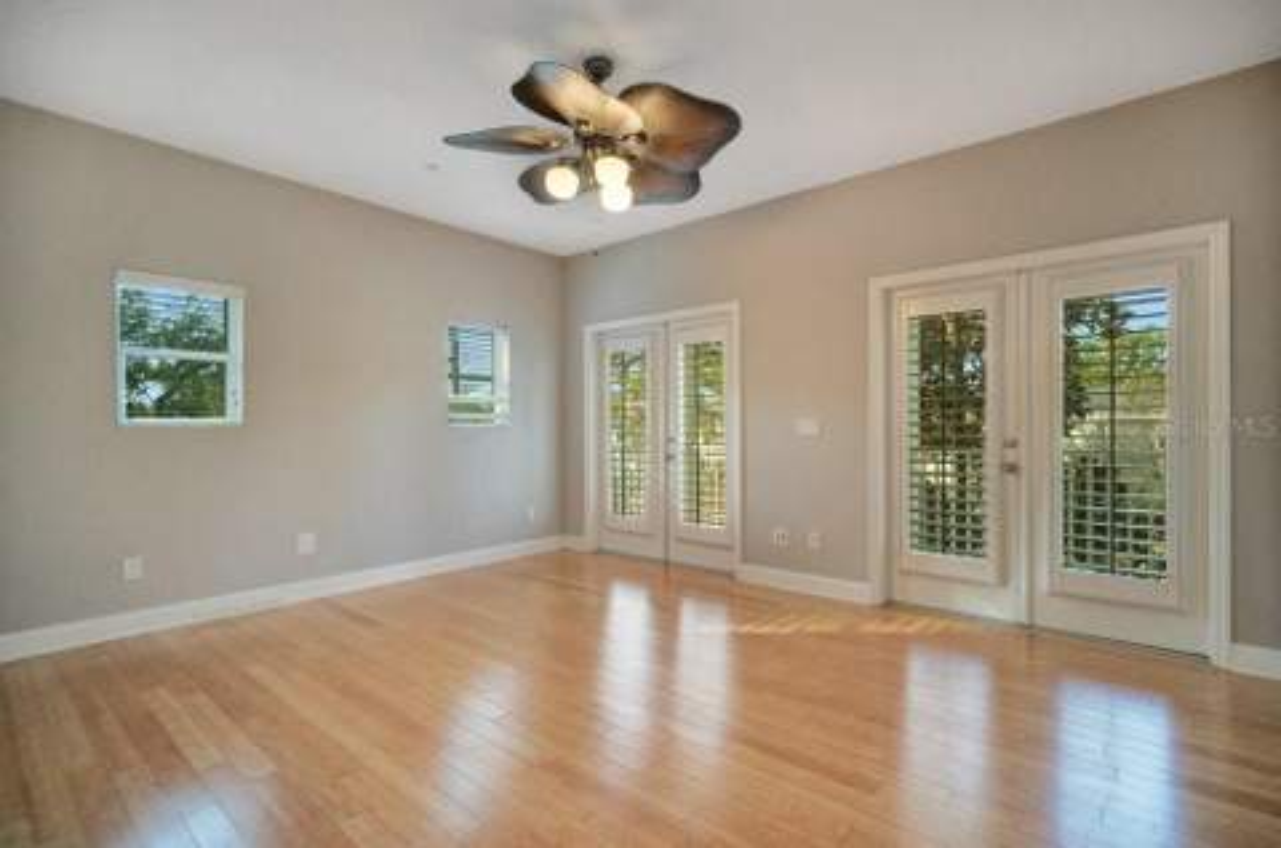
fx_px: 568
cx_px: 640
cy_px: 424
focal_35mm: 16
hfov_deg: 96.8
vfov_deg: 73.5
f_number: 4
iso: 6400
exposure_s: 1/80
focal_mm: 16
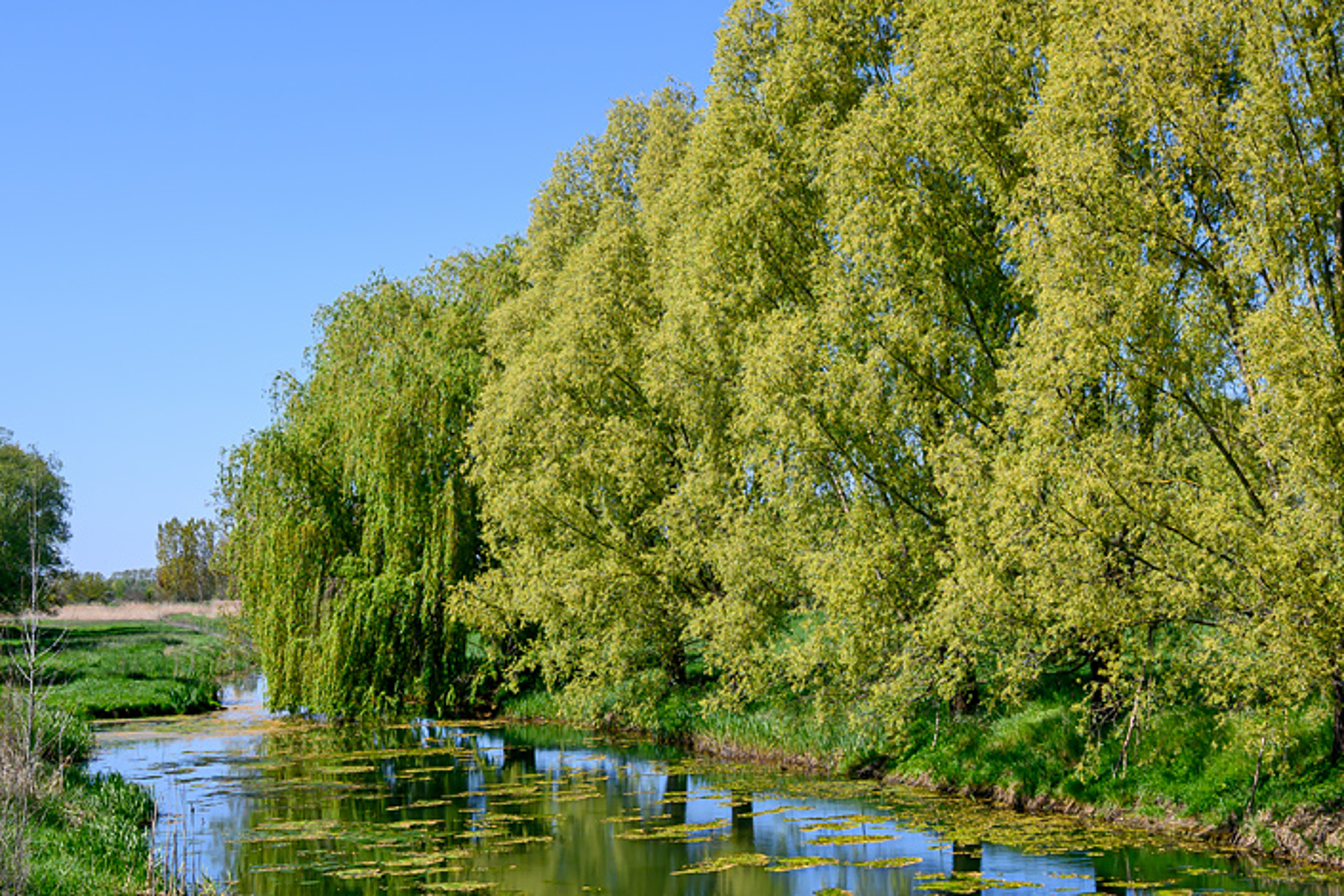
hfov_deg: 31.5
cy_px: 402
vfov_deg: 21.3
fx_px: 2384
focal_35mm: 64
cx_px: 728
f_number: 8
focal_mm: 25
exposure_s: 1/400
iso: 200
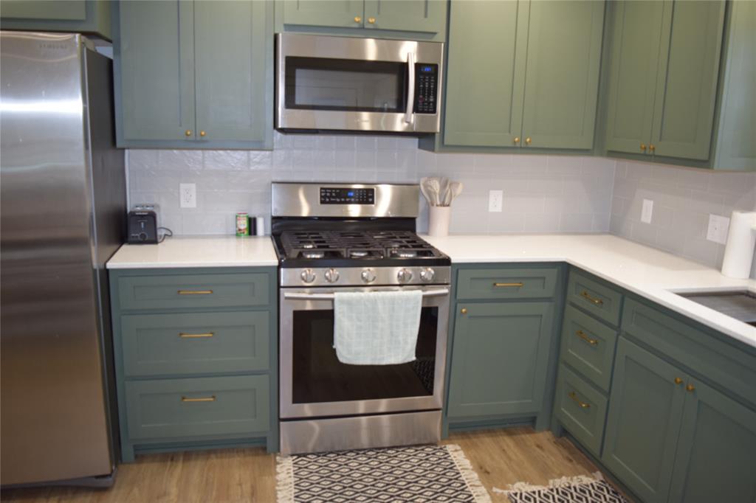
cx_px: 378
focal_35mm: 30
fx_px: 630
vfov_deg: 43.6
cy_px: 252
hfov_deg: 61.9
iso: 640
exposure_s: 1/60
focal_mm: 20
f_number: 3.5
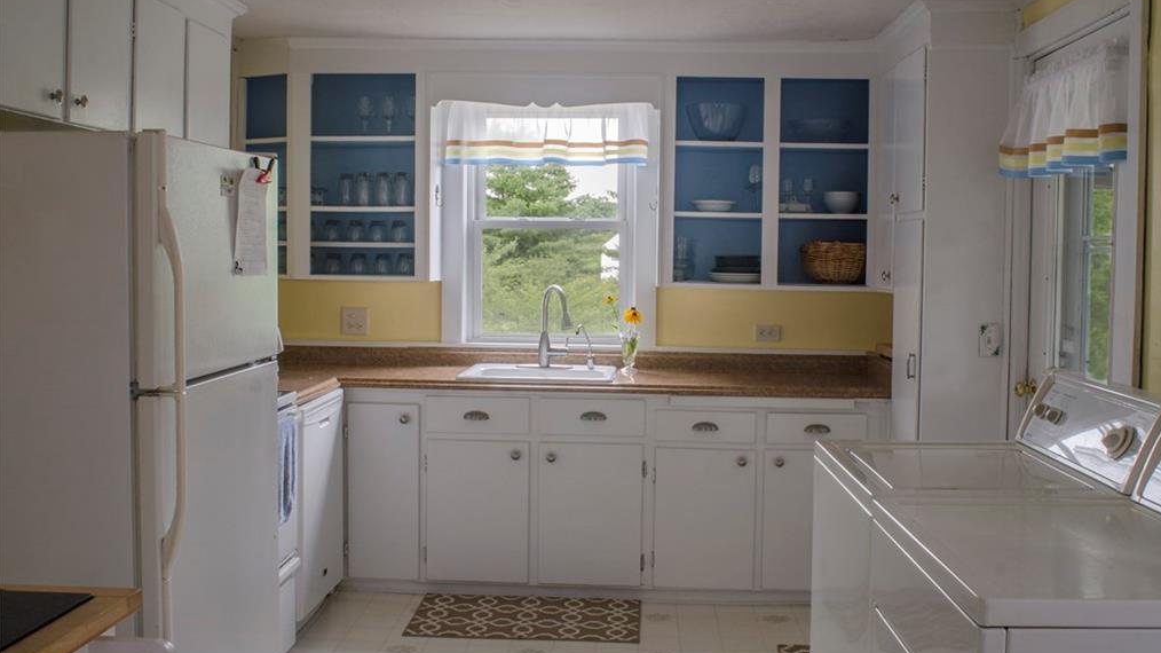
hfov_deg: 52.8
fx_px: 1170
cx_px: 584
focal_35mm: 38
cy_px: 304
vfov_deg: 31.2
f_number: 13
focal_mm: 24
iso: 200
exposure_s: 1/4
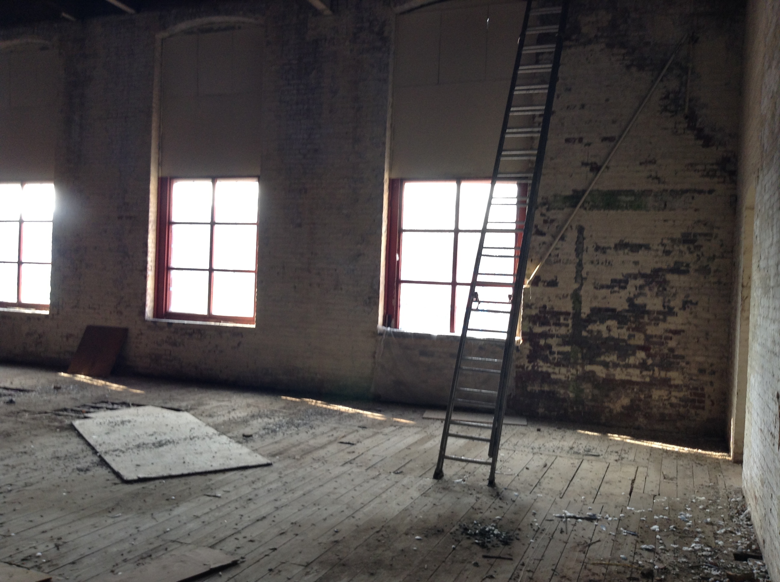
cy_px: 291
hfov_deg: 55.4
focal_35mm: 33
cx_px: 390
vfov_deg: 42.8
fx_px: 742
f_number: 2.4
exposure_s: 1/30
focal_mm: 3.3
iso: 32
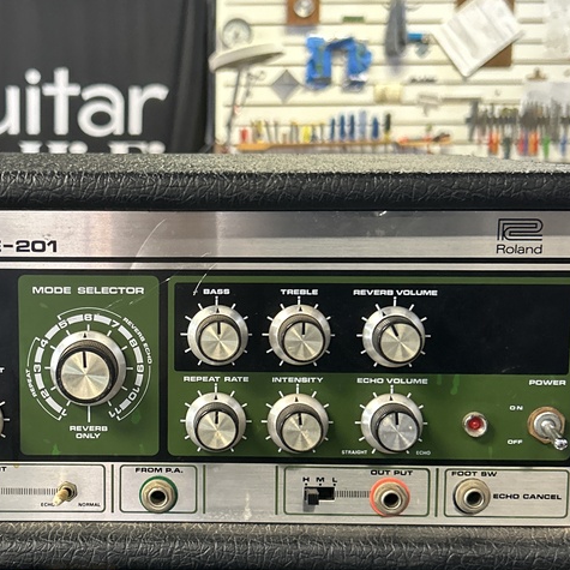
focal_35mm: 58
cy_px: 307
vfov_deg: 29.5
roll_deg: +0.7
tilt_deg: -9.4
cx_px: 161
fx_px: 1081
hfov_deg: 29.2
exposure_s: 1/60
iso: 250
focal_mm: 5.7
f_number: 1.5
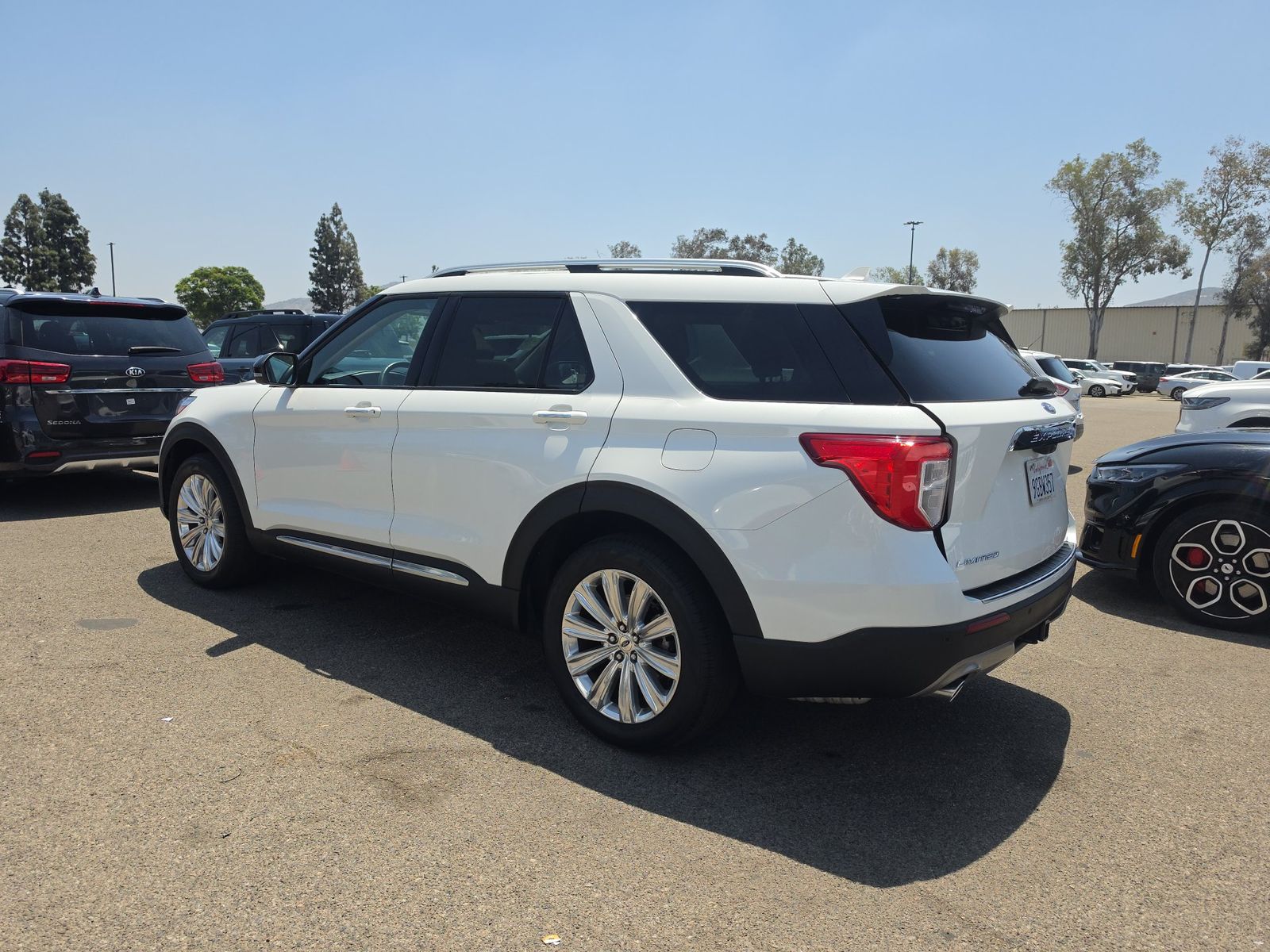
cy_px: 476
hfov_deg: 73.9
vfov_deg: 58.9
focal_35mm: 23
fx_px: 844
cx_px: 635
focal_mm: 6.5
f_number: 1.4
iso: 64
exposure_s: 1/6148
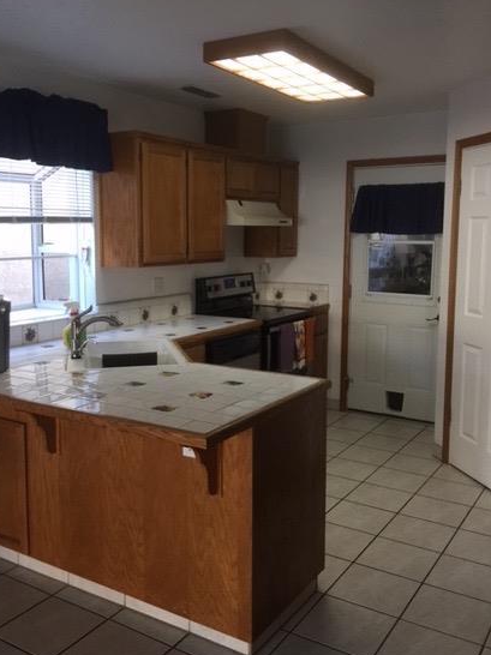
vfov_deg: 54.0
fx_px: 644
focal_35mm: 34
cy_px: 316
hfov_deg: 41.7
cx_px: 214
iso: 50
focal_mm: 4.15
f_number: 2.2
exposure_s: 1/30
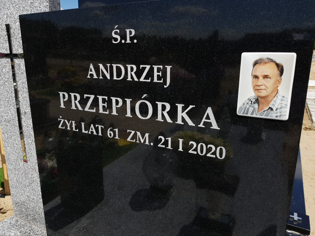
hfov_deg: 67.3
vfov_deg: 53.1
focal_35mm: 26
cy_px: 118
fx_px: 237
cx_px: 158
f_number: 1.7
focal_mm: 4.2
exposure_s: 1/2525
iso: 50
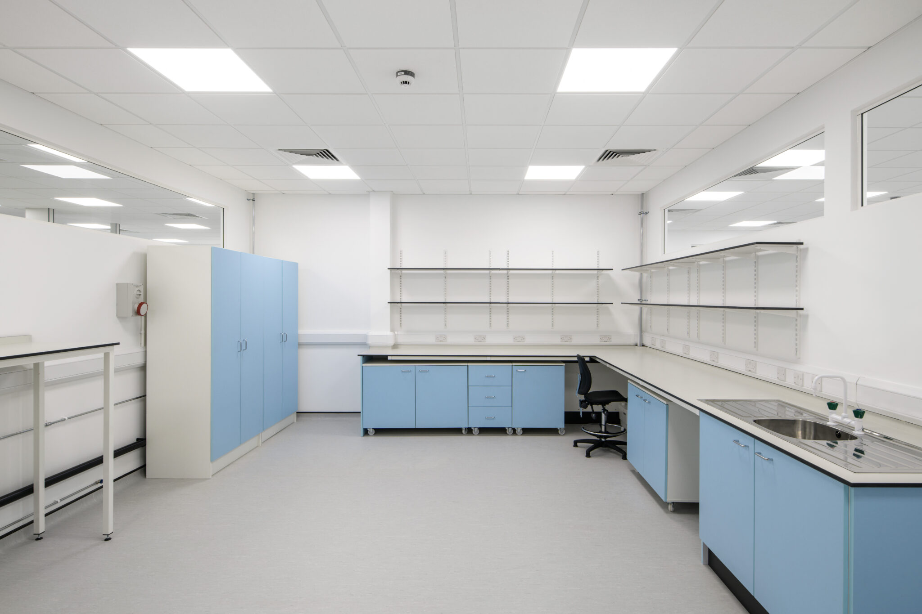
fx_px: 487
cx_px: 461
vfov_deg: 64.5
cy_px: 307
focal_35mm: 19
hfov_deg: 86.9
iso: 160
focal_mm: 19
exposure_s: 1/10
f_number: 10
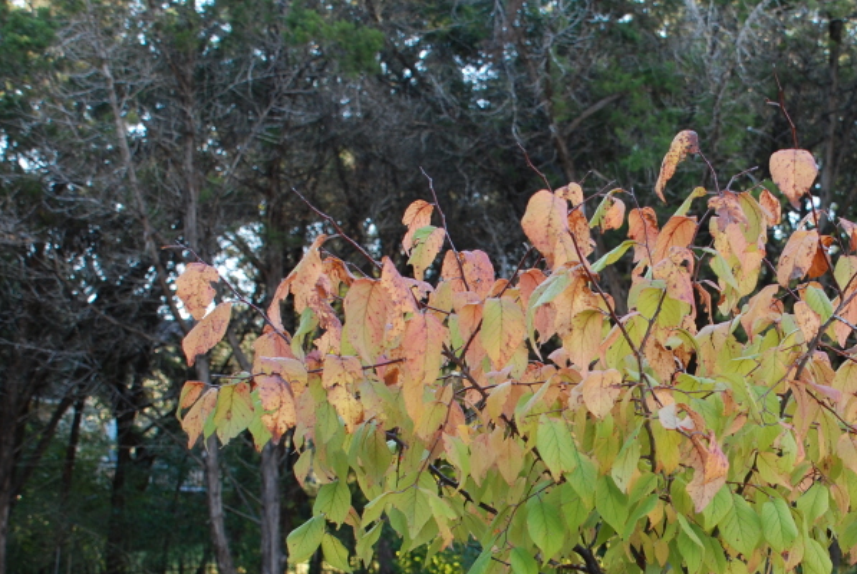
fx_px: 1717
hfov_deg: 27.4
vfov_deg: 18.8
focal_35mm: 72
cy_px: 446
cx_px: 701
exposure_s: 1/80
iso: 200
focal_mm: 28
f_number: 4.5
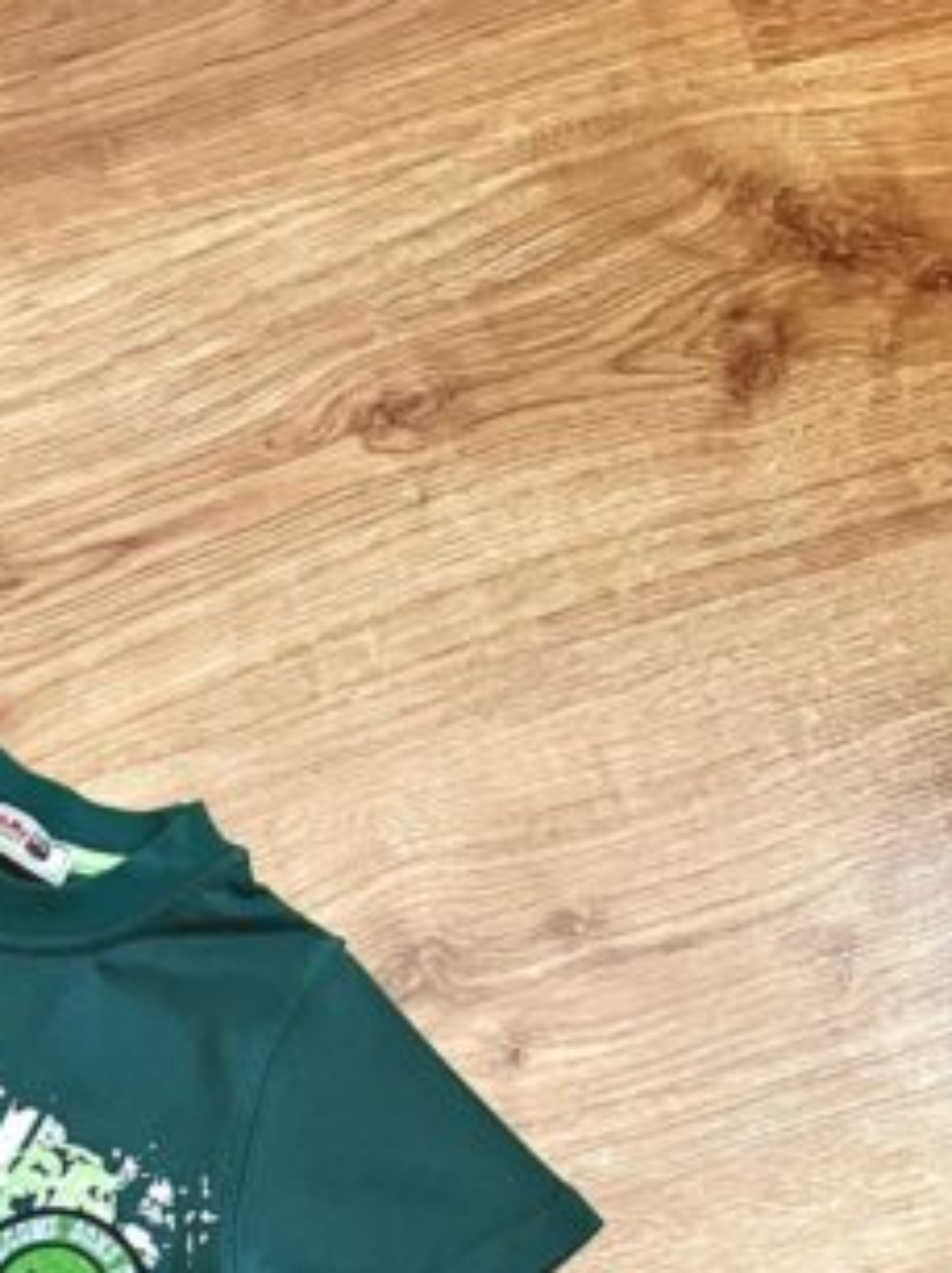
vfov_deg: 25.9
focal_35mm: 68
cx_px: -245
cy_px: 1481
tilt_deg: -82.4
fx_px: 2497
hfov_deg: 20.0
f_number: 1.6
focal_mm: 5.1
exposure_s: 1/60
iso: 400
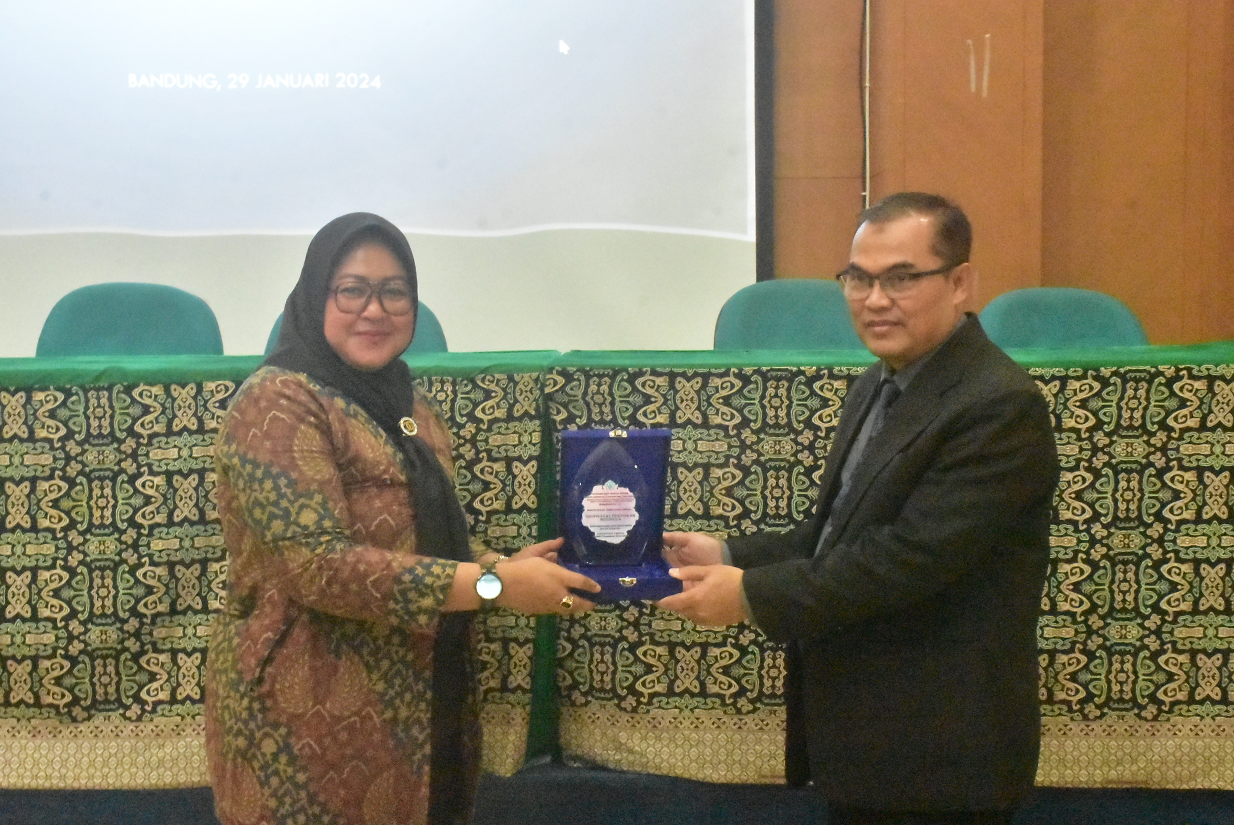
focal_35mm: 57
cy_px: 412
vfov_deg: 23.8
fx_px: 1955
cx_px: 617
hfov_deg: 35.0
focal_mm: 38
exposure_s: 1/15
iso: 20000
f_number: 13
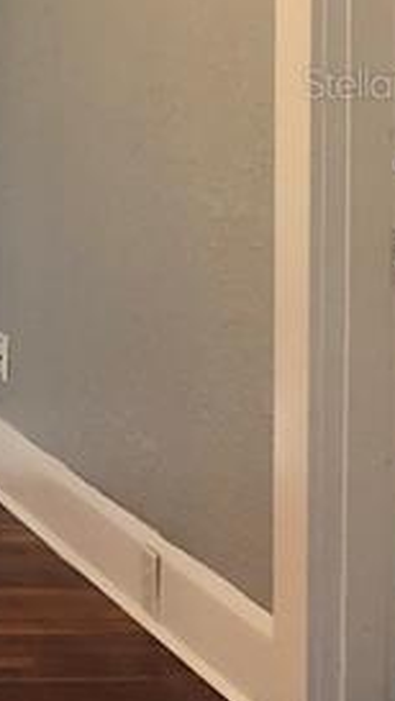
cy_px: 82
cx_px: -669
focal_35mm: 134
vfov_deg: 15.8
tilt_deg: -3.3
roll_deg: -0.1
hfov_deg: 8.1
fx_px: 2490
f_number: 1.8
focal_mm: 4
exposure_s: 1/15
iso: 50
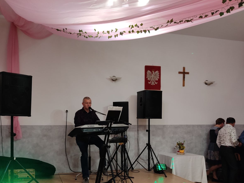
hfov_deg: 53.7
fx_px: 240
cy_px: 124
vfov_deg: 41.2
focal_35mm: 34
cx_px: 101
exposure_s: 1/33
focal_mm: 4.71
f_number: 1.79
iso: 253
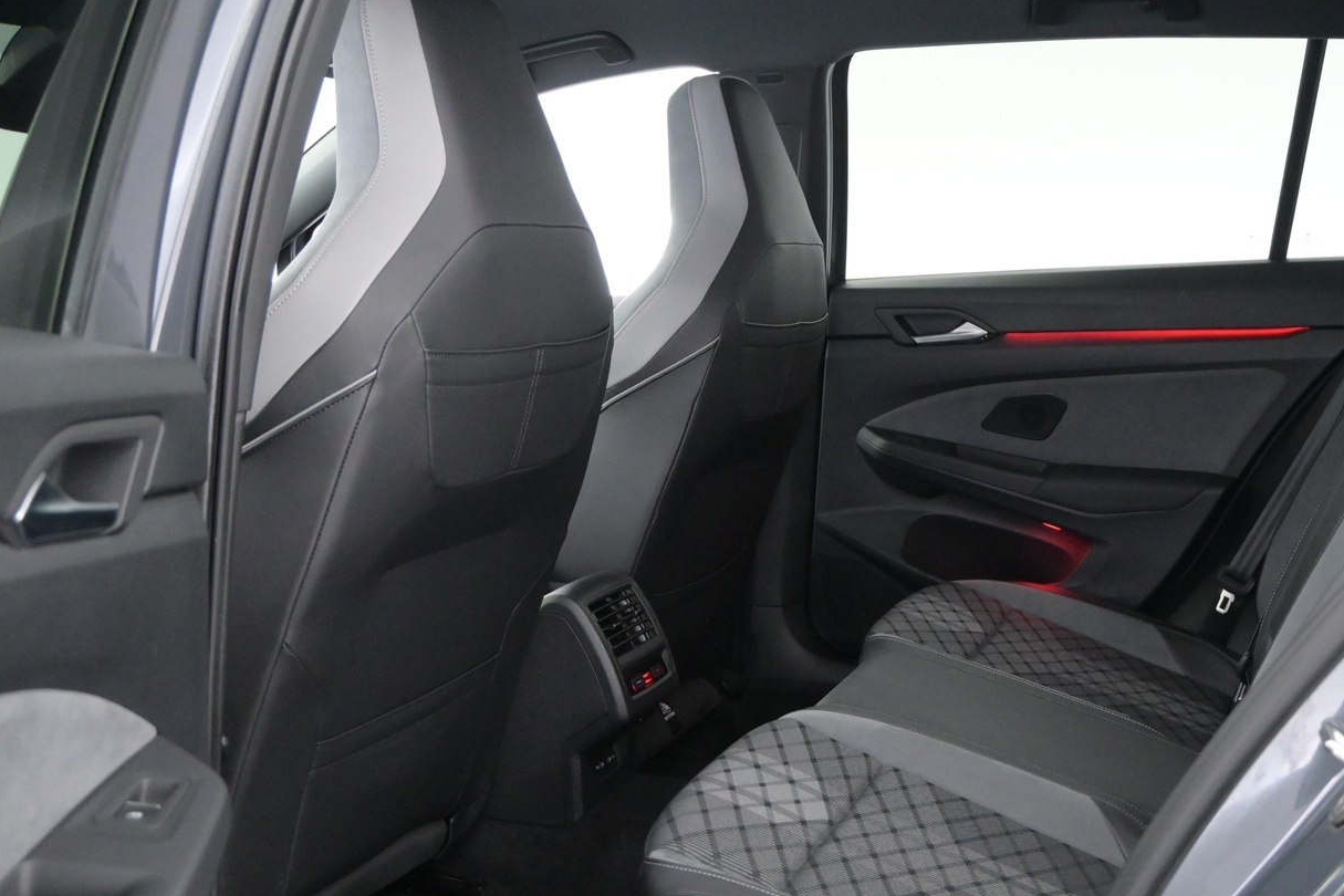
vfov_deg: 32.5
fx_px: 1531
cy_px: 567
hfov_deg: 47.2
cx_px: 779
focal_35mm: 41
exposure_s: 1/30
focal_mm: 20.5
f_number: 3.8
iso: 4500
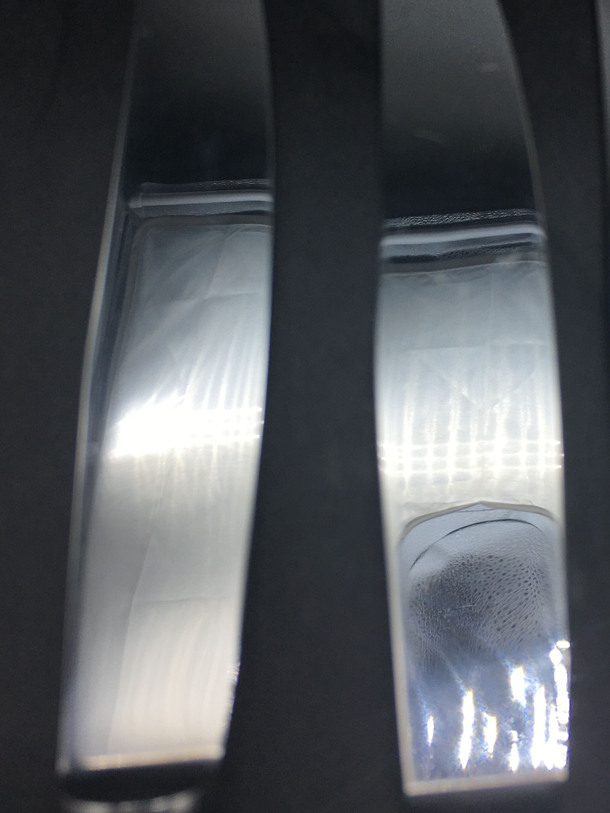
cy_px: 302
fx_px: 1010
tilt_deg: -67.7
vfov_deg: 43.5
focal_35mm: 43
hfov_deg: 33.3
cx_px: 400
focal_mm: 4.15
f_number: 2.2
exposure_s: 1/337
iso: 25
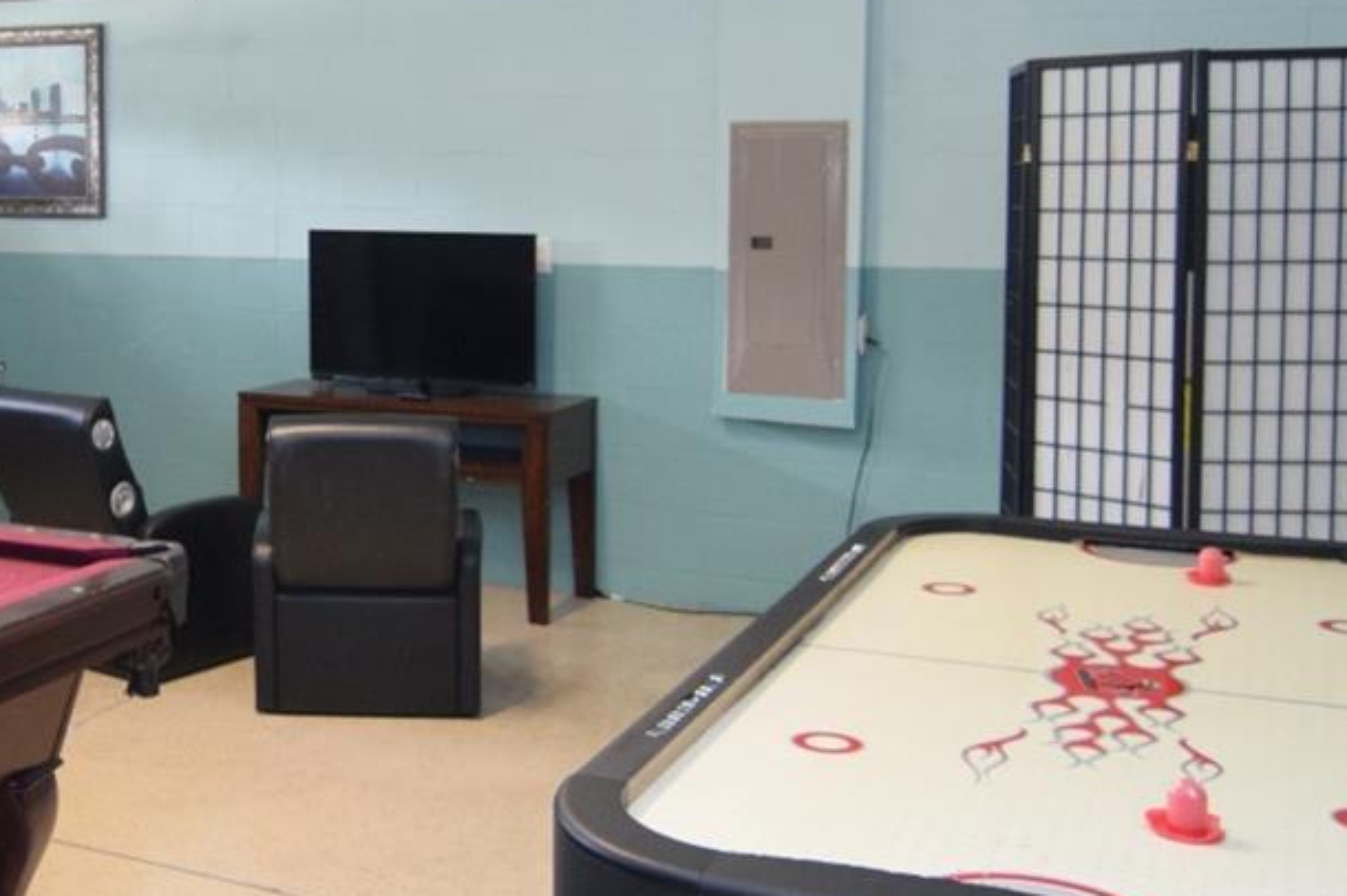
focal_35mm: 43
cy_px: 296
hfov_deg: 42.7
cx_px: 236
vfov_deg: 30.7
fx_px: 1620
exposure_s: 1/60
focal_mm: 11
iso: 1100
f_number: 2.8
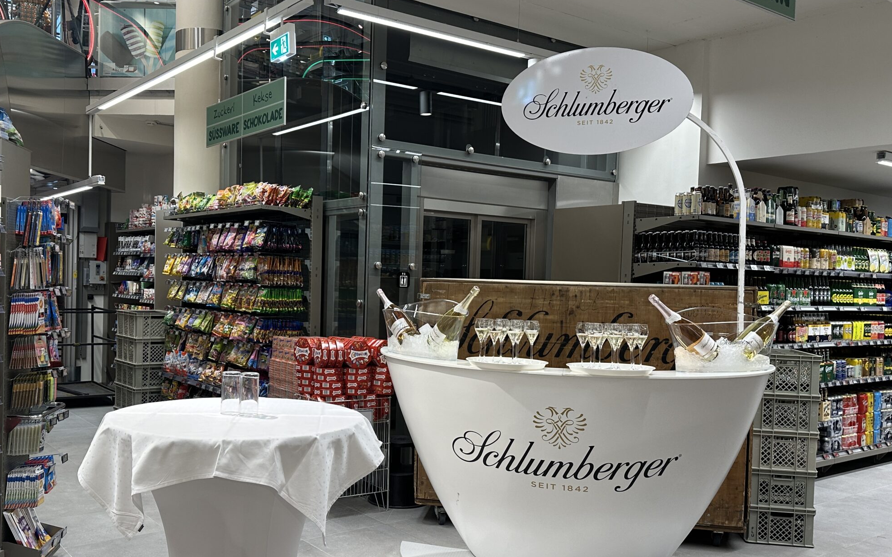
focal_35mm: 33
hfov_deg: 58.0
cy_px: 299
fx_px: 802
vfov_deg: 38.3
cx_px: 399
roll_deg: -1.4
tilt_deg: -2.6
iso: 100
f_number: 1.78
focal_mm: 6.86
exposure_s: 1/100
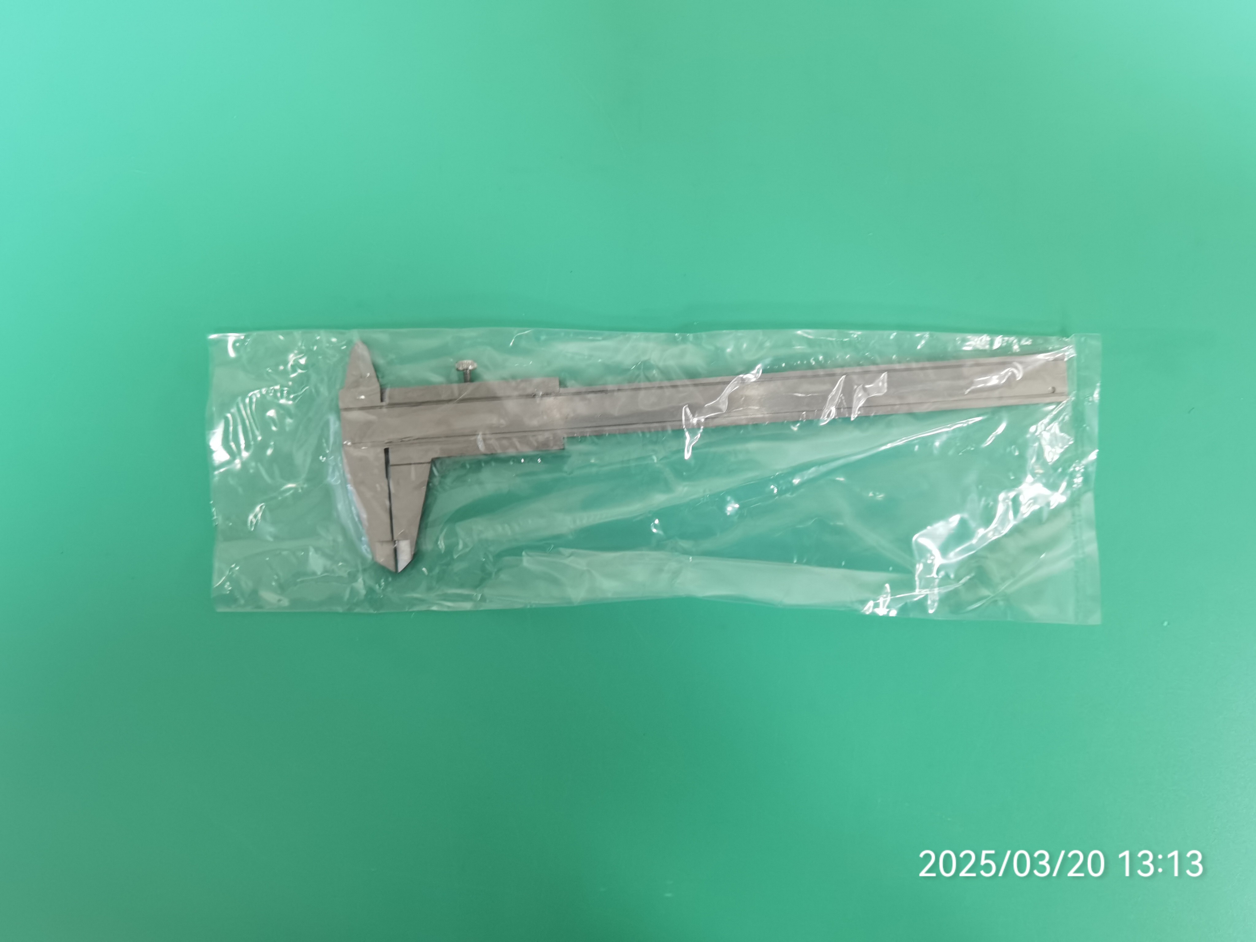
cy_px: 471
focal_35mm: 27
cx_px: 628
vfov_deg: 51.4
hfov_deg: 65.3
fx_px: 980
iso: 200
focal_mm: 6.71
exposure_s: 1/50
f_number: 1.9
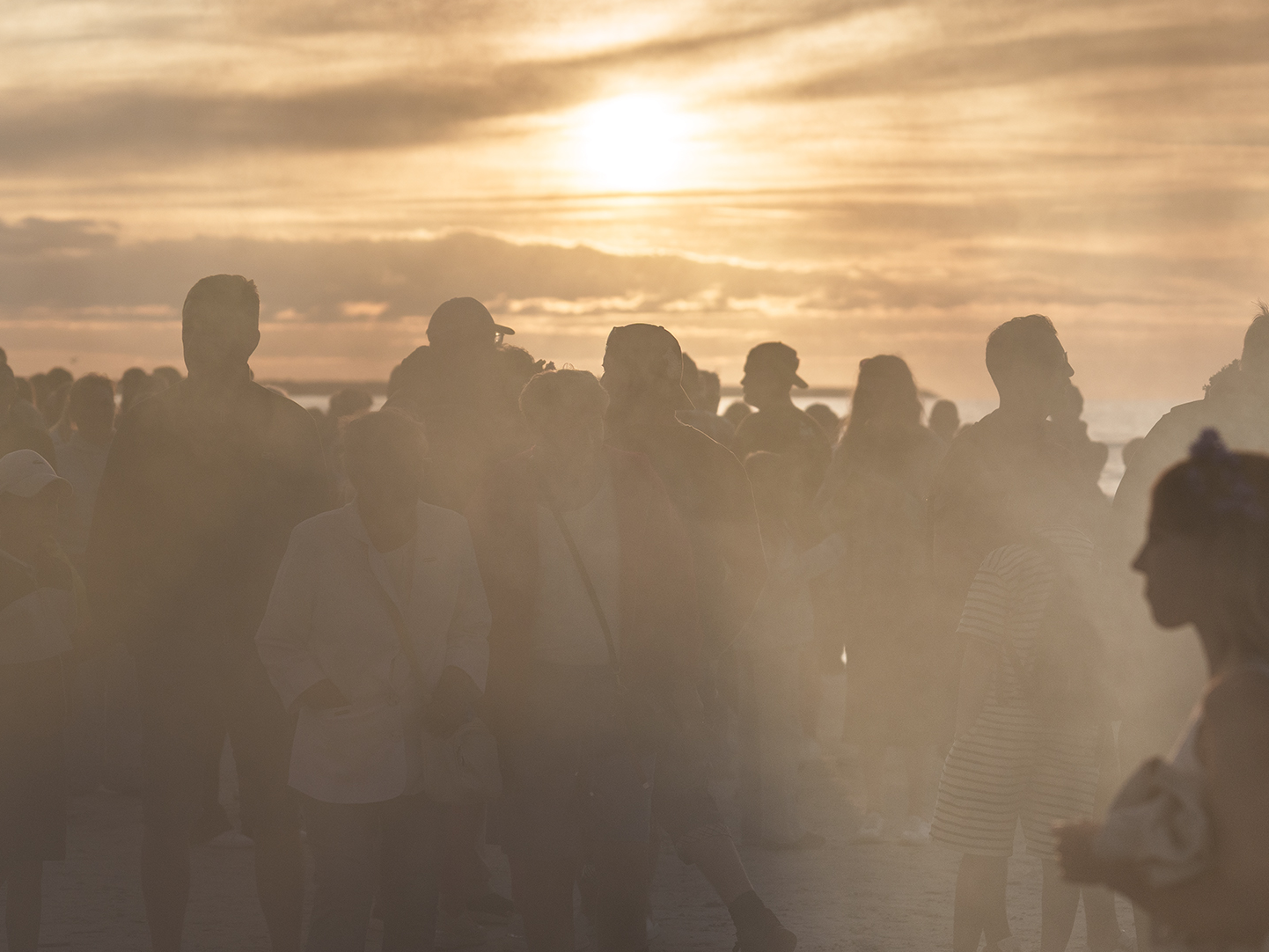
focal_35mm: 112
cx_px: 1016
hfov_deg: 17.4
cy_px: 630
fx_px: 4107
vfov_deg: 13.2
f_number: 2.8
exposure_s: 1/1250
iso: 100
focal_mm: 70
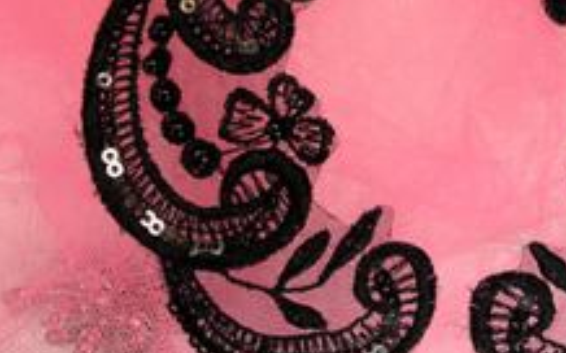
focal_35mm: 83
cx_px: 439
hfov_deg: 24.6
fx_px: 1280
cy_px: -134
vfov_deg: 14.9
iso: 80
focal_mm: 6.5
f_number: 4.1
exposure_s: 1/60
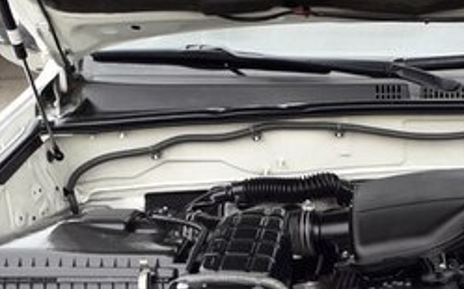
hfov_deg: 26.0
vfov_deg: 16.2
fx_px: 960
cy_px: 374
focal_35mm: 76
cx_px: 449
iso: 40
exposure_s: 1/132
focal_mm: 3.6
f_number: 1.9
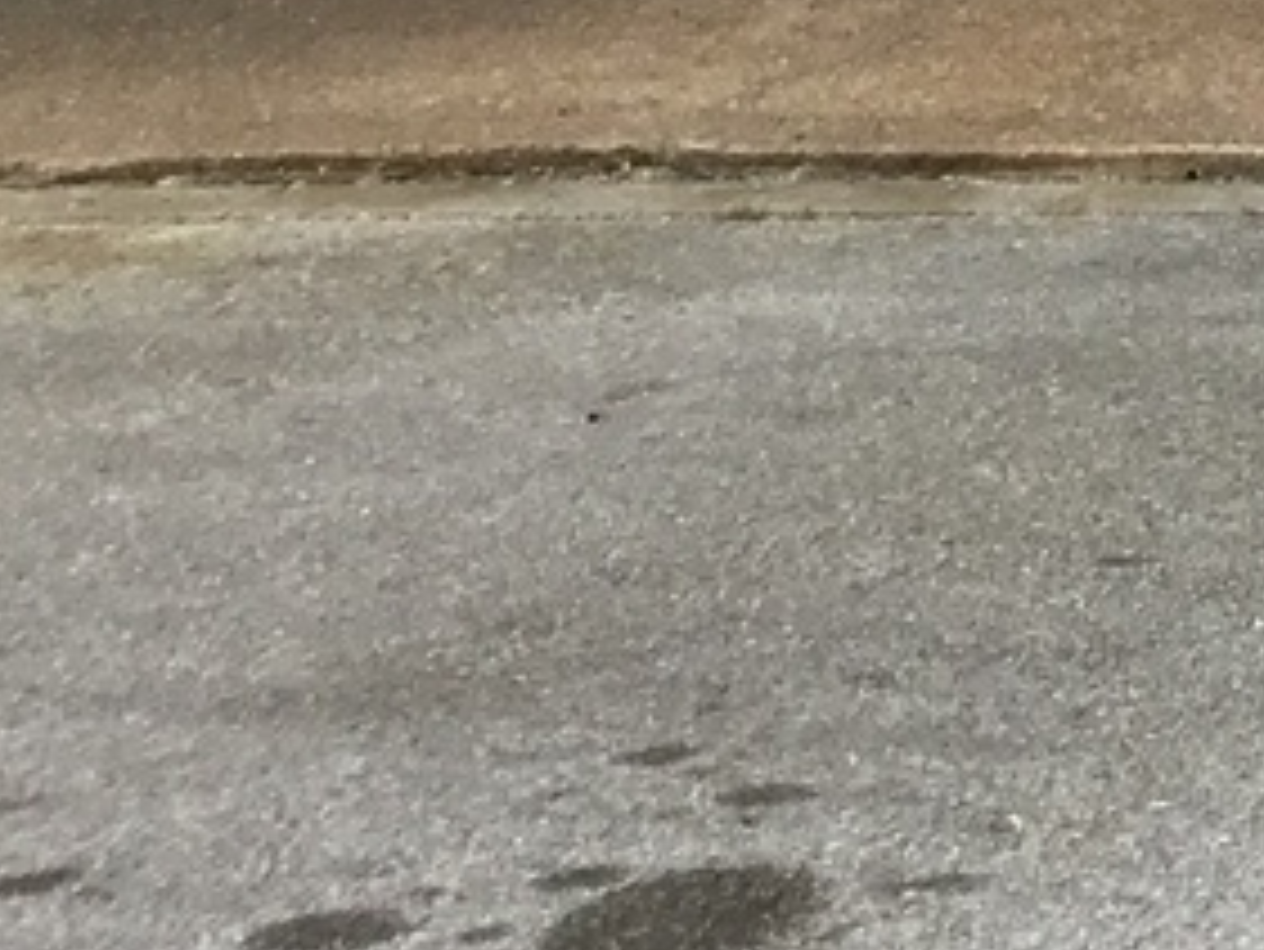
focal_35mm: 159
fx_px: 5808
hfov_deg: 11.4
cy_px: -1202
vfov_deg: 8.6
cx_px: 2402
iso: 25
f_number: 2.4
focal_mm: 3.3
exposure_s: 1/936
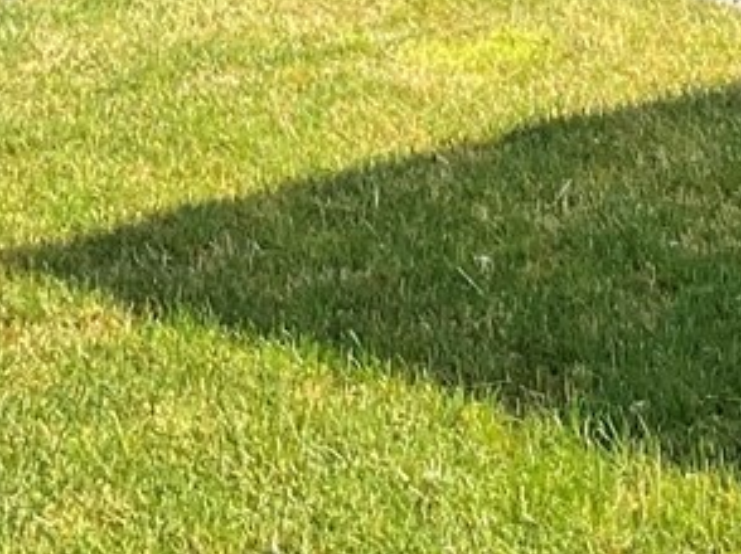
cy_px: -753
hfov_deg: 12.4
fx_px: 3379
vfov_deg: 8.6
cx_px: 756
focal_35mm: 158
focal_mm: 3
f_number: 1.8
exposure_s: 1/400
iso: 16
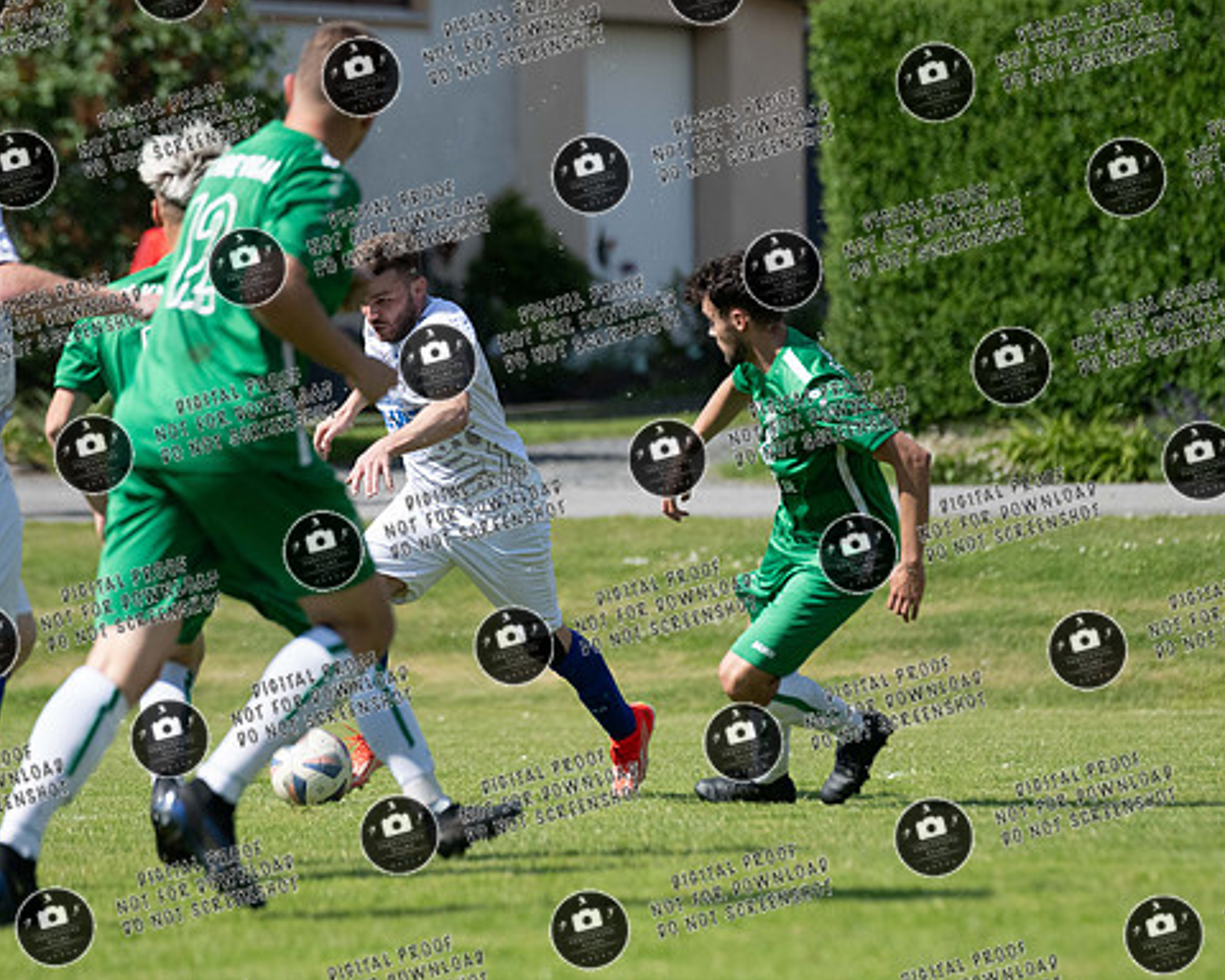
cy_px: 470
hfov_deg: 4.7
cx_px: 592
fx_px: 14973
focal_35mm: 413
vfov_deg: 3.7
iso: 1250
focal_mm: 320
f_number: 5.6
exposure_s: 1/6400
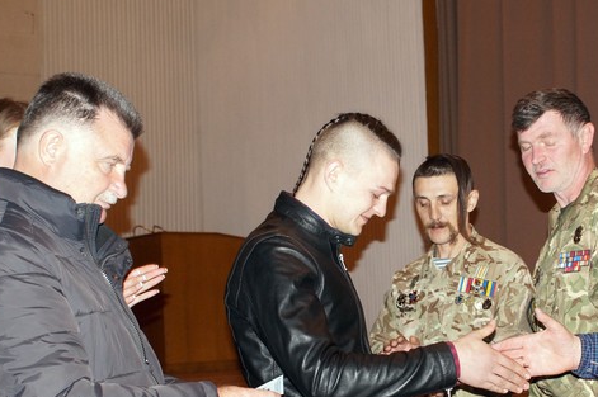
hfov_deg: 34.0
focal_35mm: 58
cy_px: 275
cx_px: 428
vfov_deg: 23.2
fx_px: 962
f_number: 4.5
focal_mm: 26
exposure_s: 1/60
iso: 800
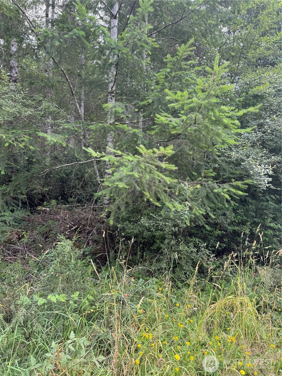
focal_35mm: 24
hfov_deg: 56.8
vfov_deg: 71.6
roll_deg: -3.0
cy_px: 188
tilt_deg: -3.9
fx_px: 261
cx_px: 141
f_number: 1.78
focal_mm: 6.76
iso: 64
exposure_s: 1/247
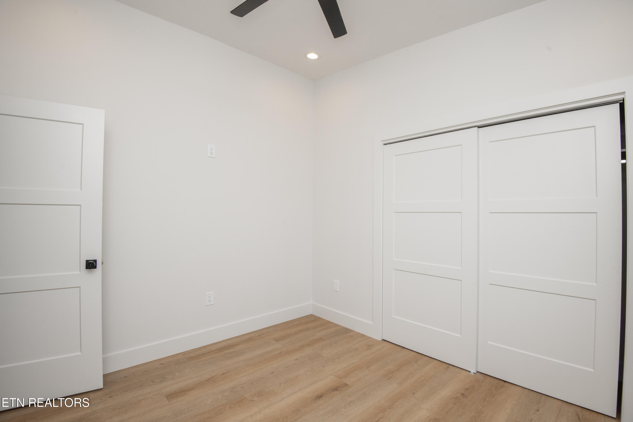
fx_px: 281
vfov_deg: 73.7
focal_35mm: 16
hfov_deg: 96.7
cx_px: 316
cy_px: 211
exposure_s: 1/250
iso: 400
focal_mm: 16
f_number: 9
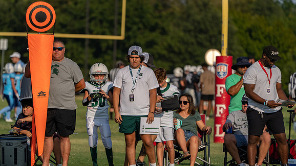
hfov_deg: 4.3
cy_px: 105
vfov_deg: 2.4
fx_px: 3971
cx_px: 124
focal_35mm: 506
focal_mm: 400
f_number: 5.6
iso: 200
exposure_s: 1/1600
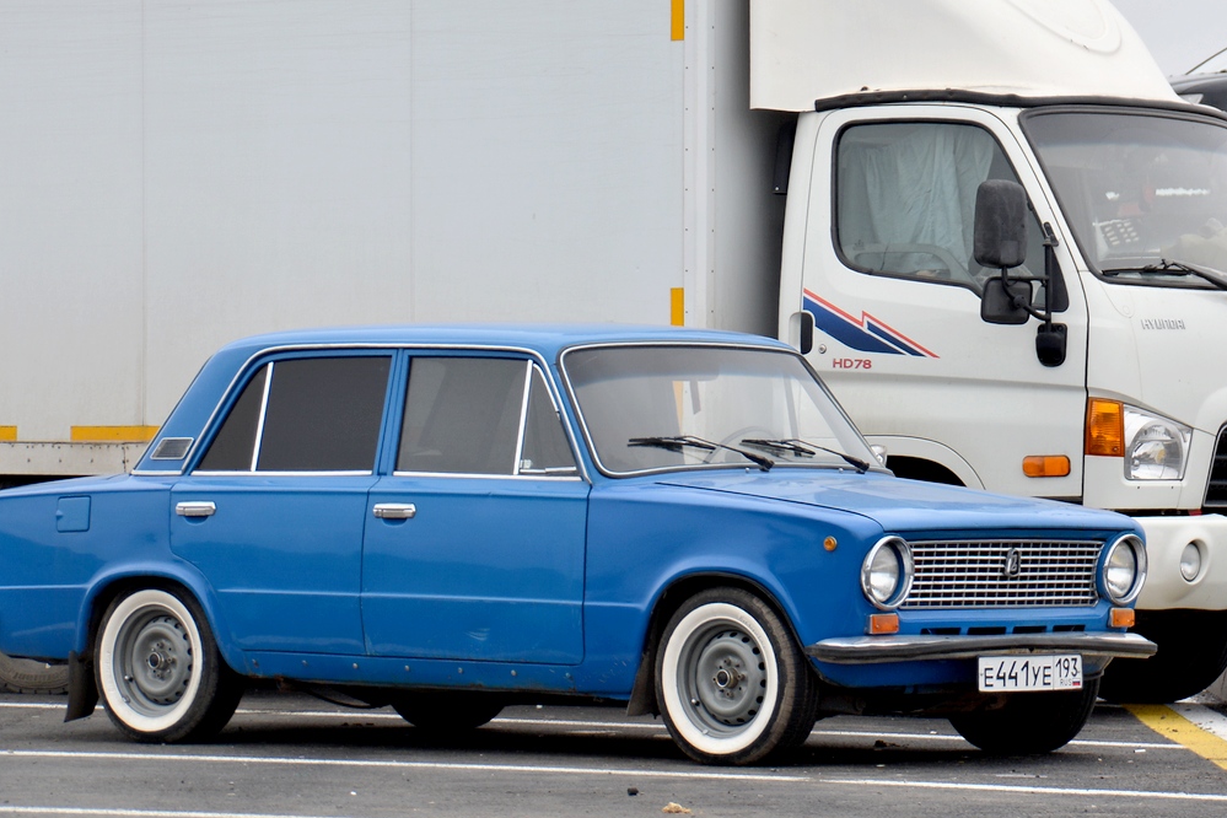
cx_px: 598
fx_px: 5521
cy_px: 383
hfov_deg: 12.7
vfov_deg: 8.5
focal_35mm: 162
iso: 200
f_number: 5.6
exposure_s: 1/125
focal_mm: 90
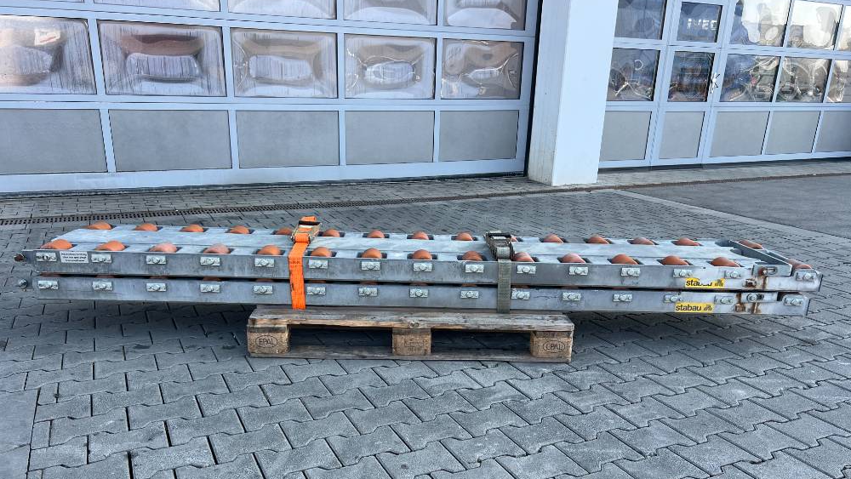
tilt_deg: -19.4
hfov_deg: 66.1
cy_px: 305
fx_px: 655
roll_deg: -1.1
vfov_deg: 39.9
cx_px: 421
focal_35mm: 29
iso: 50
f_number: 1.5
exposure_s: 1/628
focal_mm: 5.7
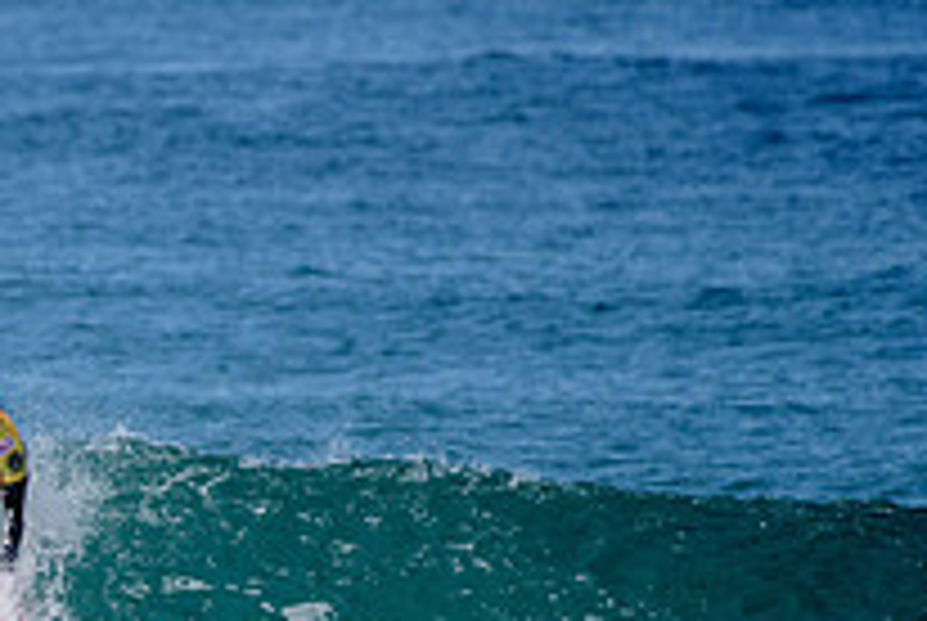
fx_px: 36256
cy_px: 623
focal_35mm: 1406
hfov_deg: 1.5
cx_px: -184
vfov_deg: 1.0
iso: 250
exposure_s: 1/2500
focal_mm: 500
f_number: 6.3
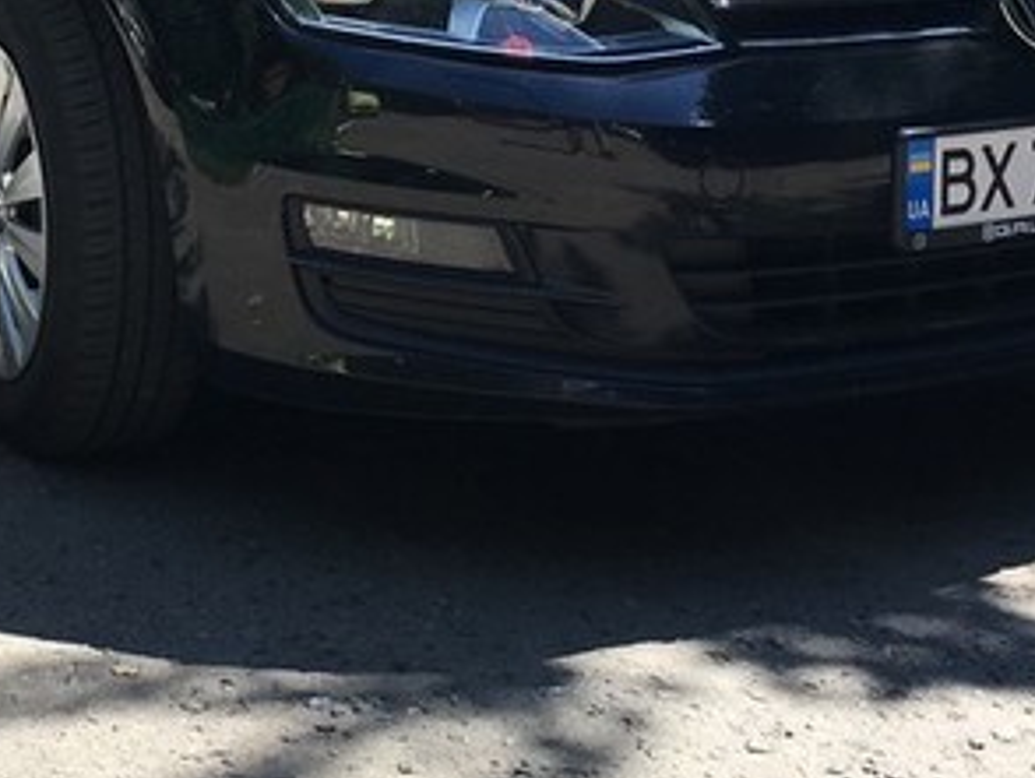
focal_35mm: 91
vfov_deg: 15.8
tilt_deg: -7.4
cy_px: -63
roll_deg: +0.2
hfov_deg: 21.1
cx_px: 102
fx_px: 2723
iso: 25
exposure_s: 1/725
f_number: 2.2
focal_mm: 4.15
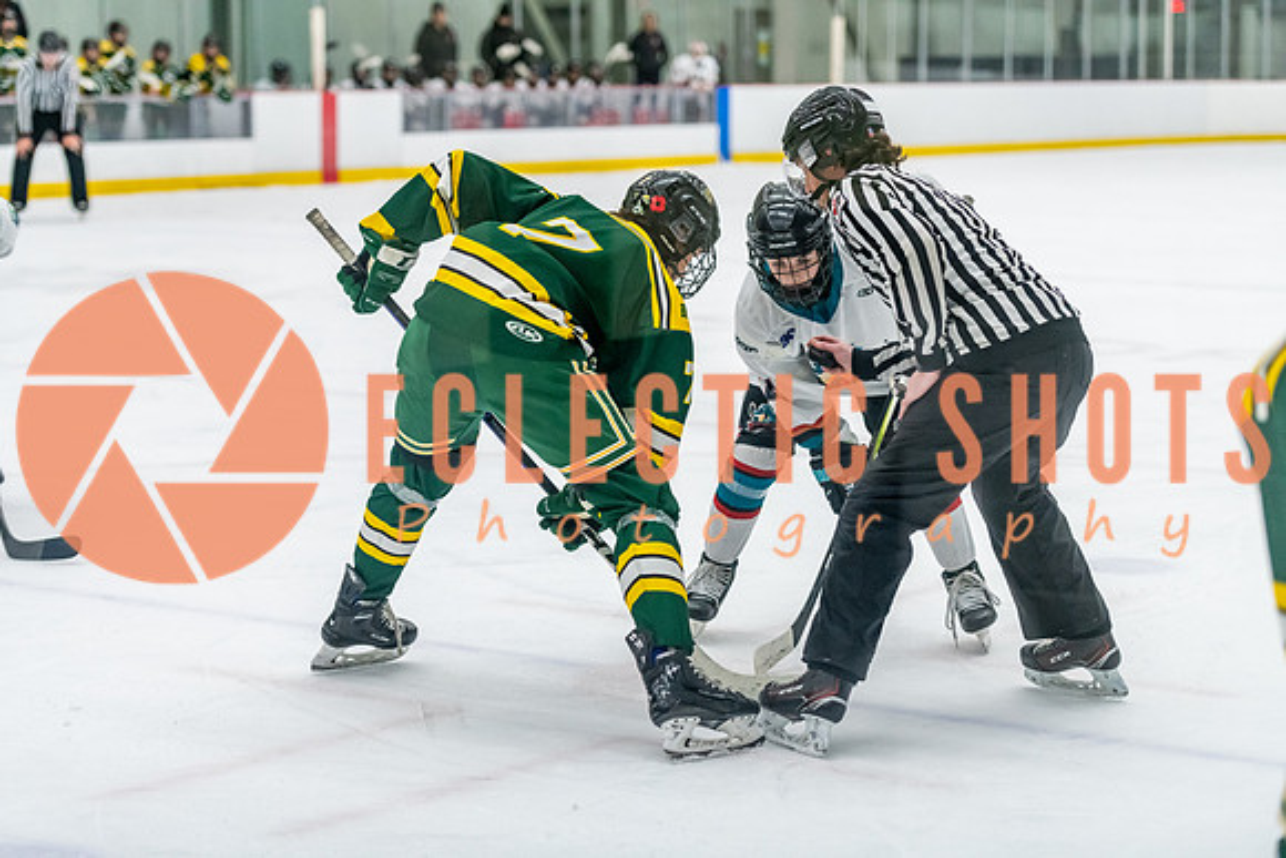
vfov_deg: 14.9
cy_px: 429
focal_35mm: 92
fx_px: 3287
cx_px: 643
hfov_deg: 22.1
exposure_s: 1/800
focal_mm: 92
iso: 4000
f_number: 2.8
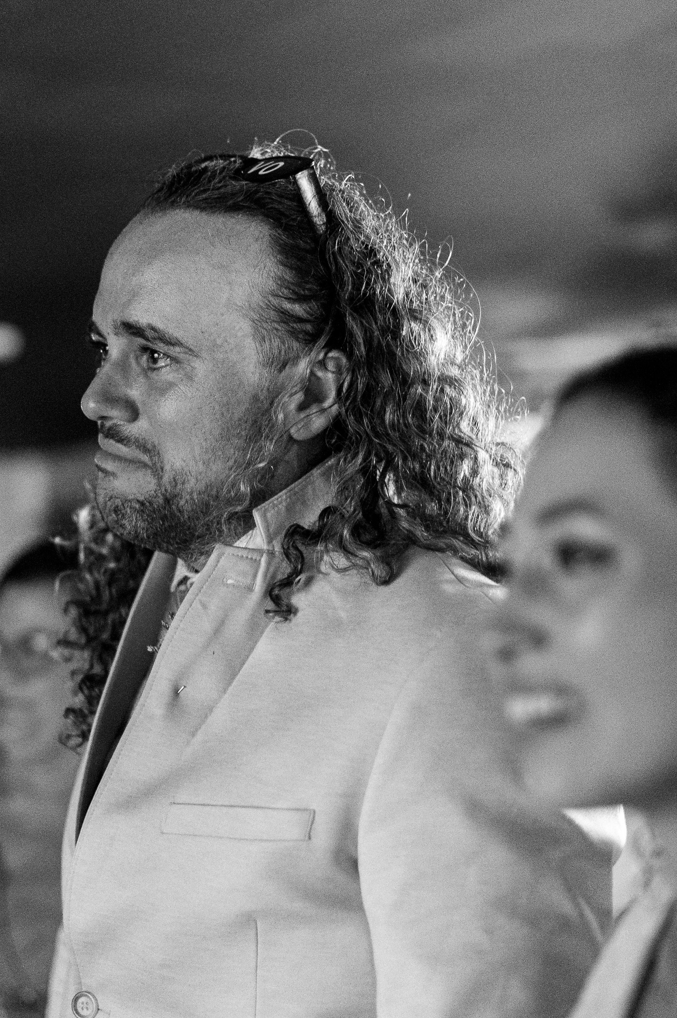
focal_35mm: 79
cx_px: 207
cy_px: 535
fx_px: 2231
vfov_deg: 25.7
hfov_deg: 17.2
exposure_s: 1/200
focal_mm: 50
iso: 8000
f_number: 1.6
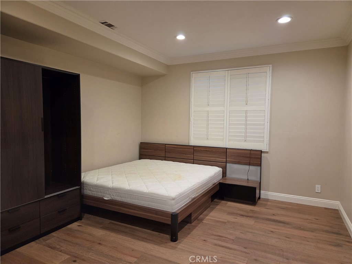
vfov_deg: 58.9
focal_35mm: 23
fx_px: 234
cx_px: 176
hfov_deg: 73.9
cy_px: 132
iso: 500
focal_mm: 5.4
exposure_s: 1/120
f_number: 1.8
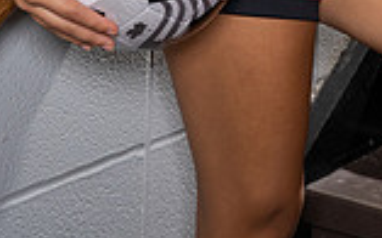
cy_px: -274
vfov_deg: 10.4
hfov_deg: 18.3
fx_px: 1186
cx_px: 236
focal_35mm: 114
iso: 400
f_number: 7.1
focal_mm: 39
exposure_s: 1/250
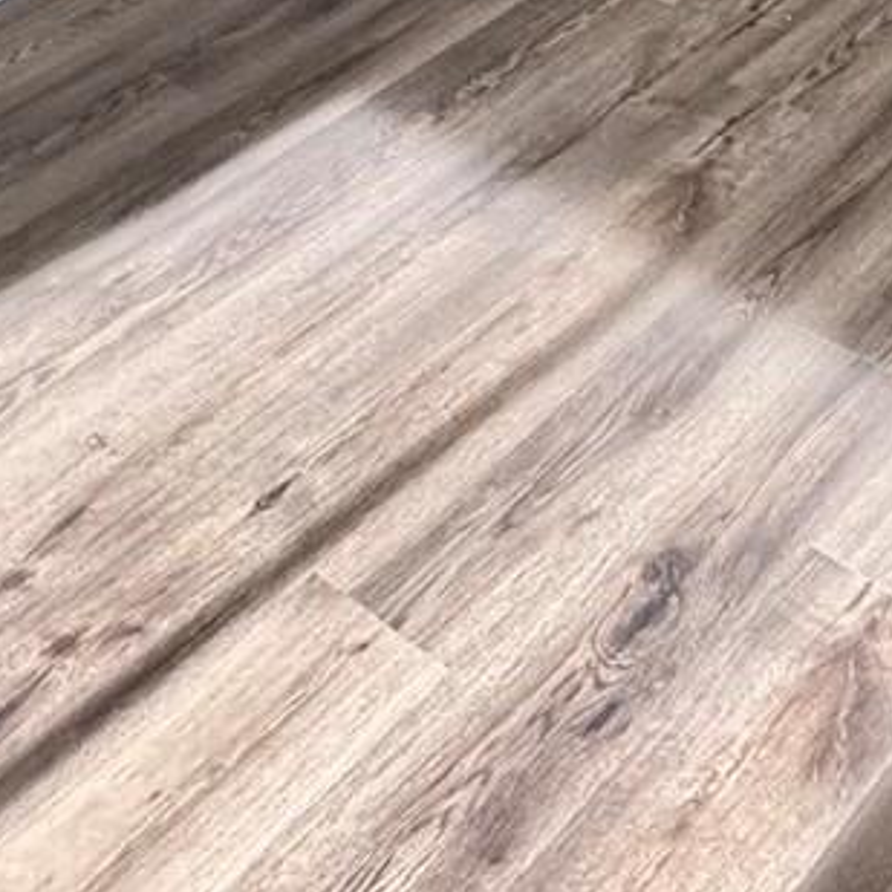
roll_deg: +0.7
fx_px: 1866
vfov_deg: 19.1
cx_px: 1137
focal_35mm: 64
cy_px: -788
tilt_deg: -10.2
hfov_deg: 23.9
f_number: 2.2
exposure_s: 1/99
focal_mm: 2.22
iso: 160
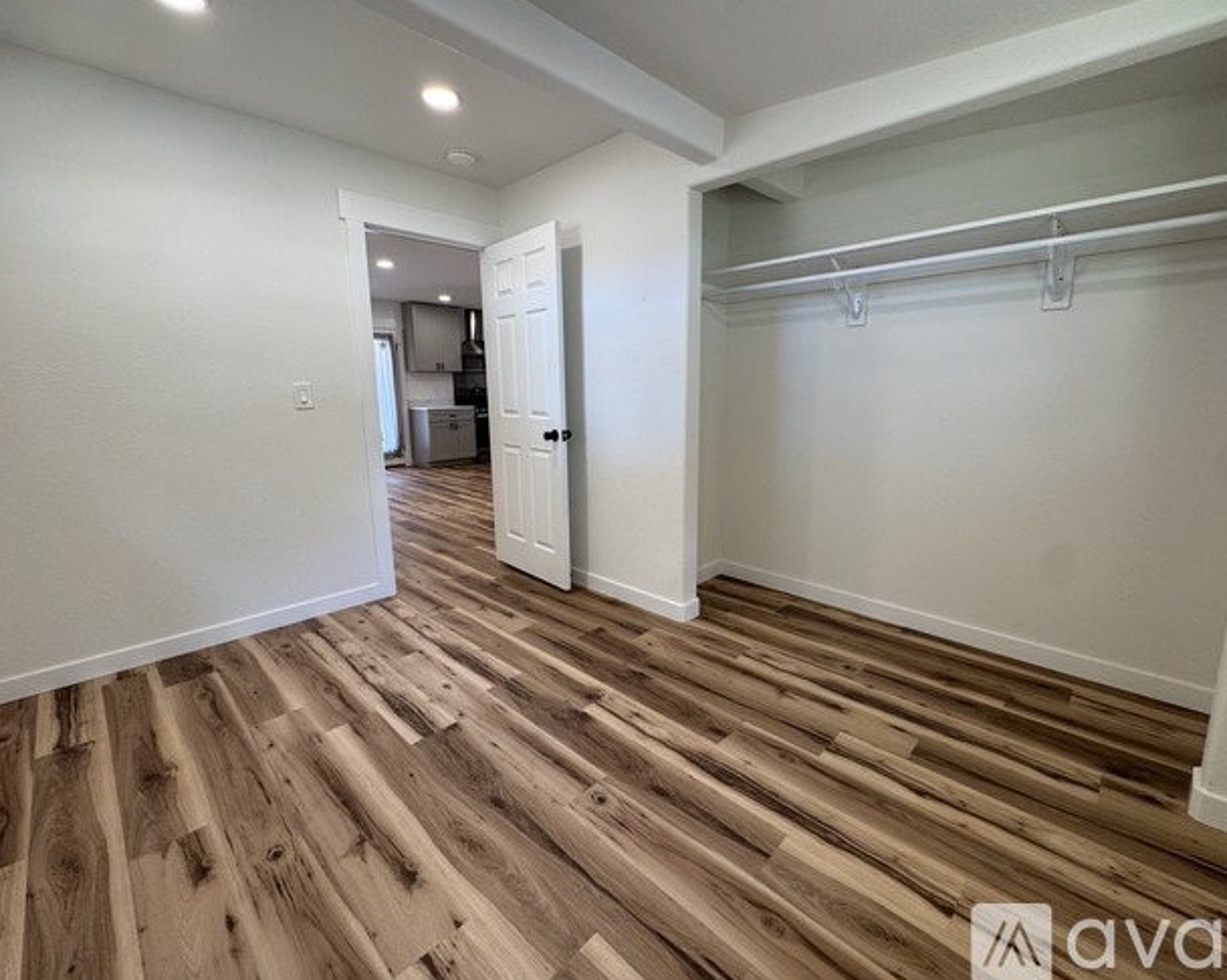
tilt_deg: -10.1
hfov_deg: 96.8
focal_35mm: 15
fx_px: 545
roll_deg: +0.1
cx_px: 625
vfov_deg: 84.0
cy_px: 480
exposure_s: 1/120
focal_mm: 2.22
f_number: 2.2
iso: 160
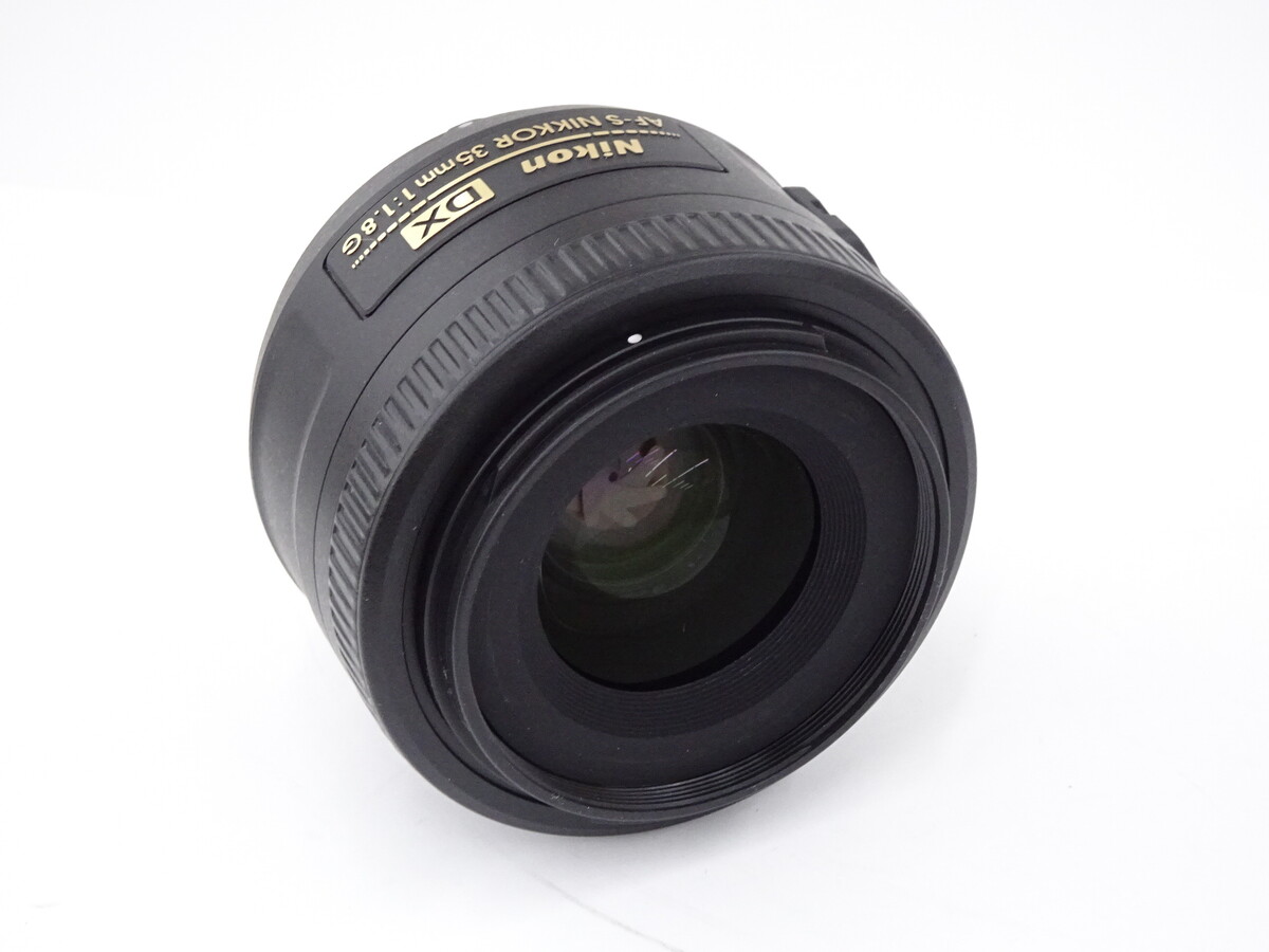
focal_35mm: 68
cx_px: 634
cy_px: 476
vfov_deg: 21.6
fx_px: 2493
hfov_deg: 28.6
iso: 800
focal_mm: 11.66
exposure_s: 1/80
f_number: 4.5
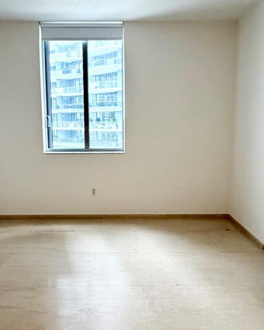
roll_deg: +0.6
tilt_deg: -8.0
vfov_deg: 60.4
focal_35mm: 29
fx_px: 283
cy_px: 156
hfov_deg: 49.9
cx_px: 123
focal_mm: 2.22
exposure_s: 1/60
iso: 320
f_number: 2.2
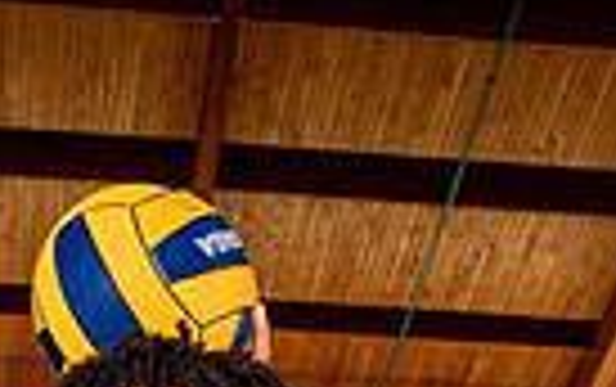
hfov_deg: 19.3
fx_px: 1799
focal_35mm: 107
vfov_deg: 10.5
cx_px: 162
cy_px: 927
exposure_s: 1/250
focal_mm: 32
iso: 400
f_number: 7.1
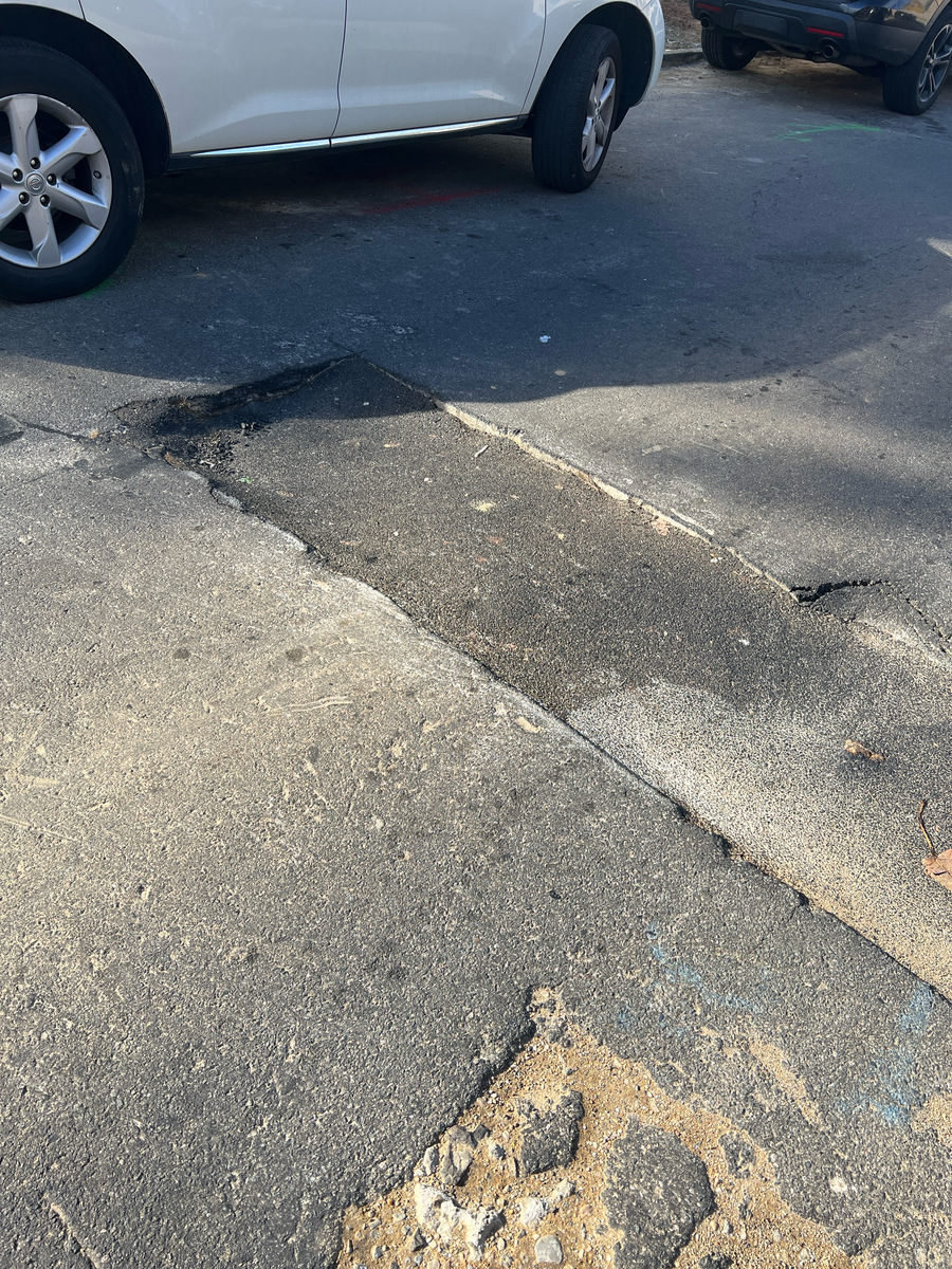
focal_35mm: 26
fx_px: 953
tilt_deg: -38.5
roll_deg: -9.1
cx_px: 476
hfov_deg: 53.1
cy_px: 634
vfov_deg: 67.3
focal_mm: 5.7
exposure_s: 1/1295
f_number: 1.5
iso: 50
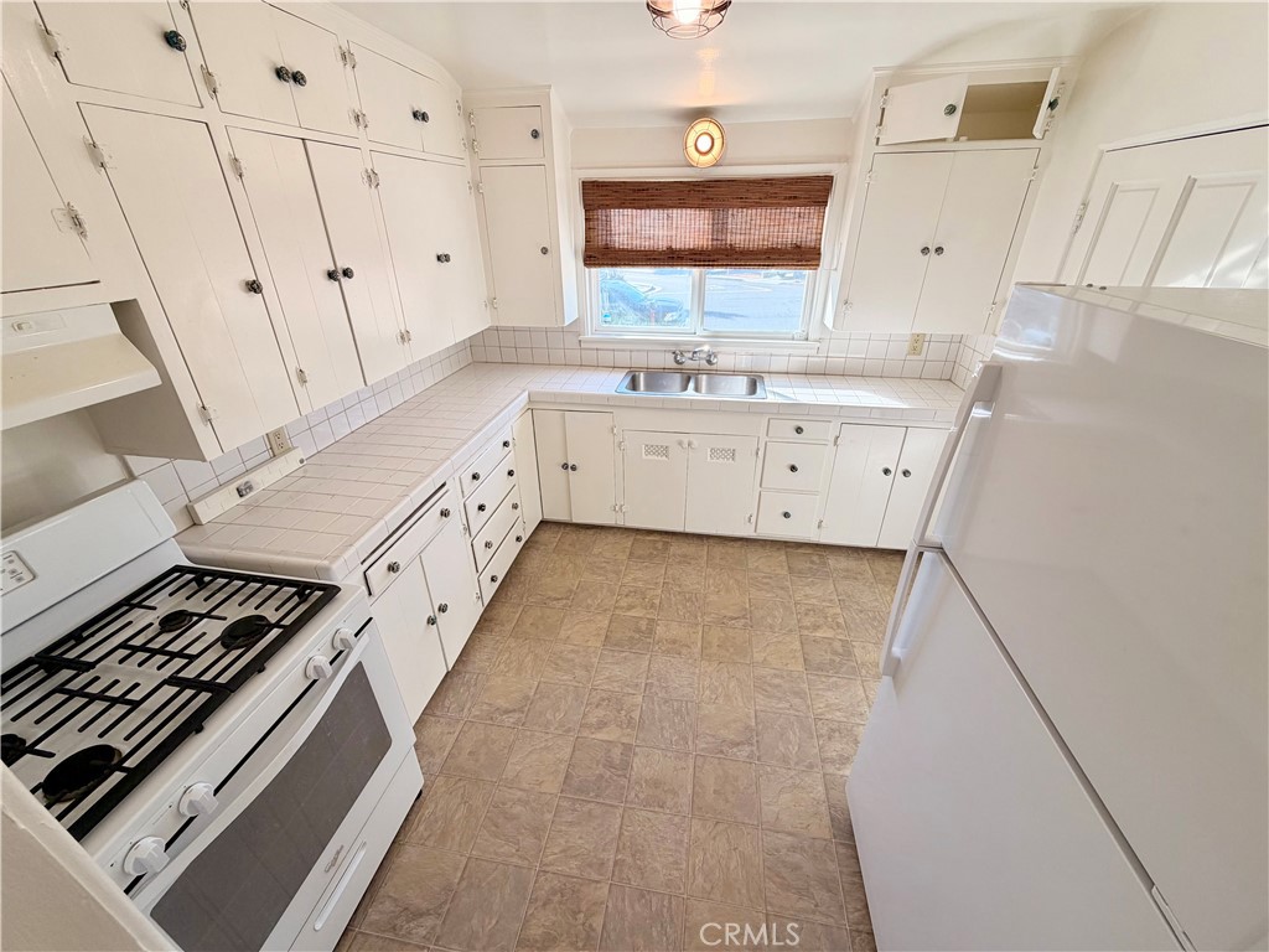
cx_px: 634
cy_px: 476
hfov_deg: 102.1
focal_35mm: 14
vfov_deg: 85.7
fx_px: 513
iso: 50
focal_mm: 2.22
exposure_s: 1/120
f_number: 2.2
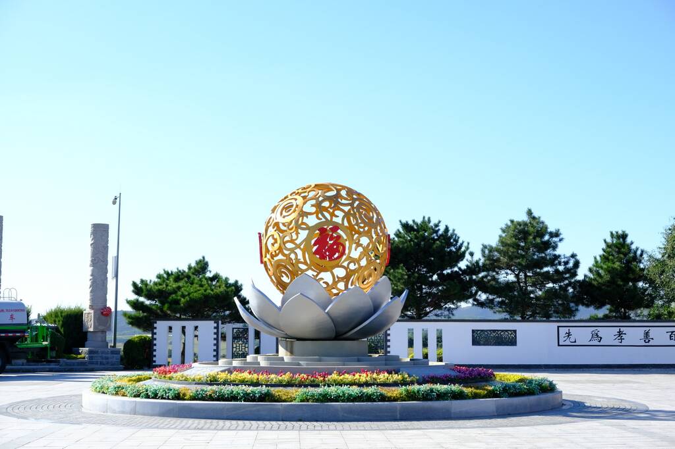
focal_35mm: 51
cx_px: 338
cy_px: 224
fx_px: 956
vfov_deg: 26.5
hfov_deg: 38.9
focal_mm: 34.3
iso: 200
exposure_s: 1/350
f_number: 5.6
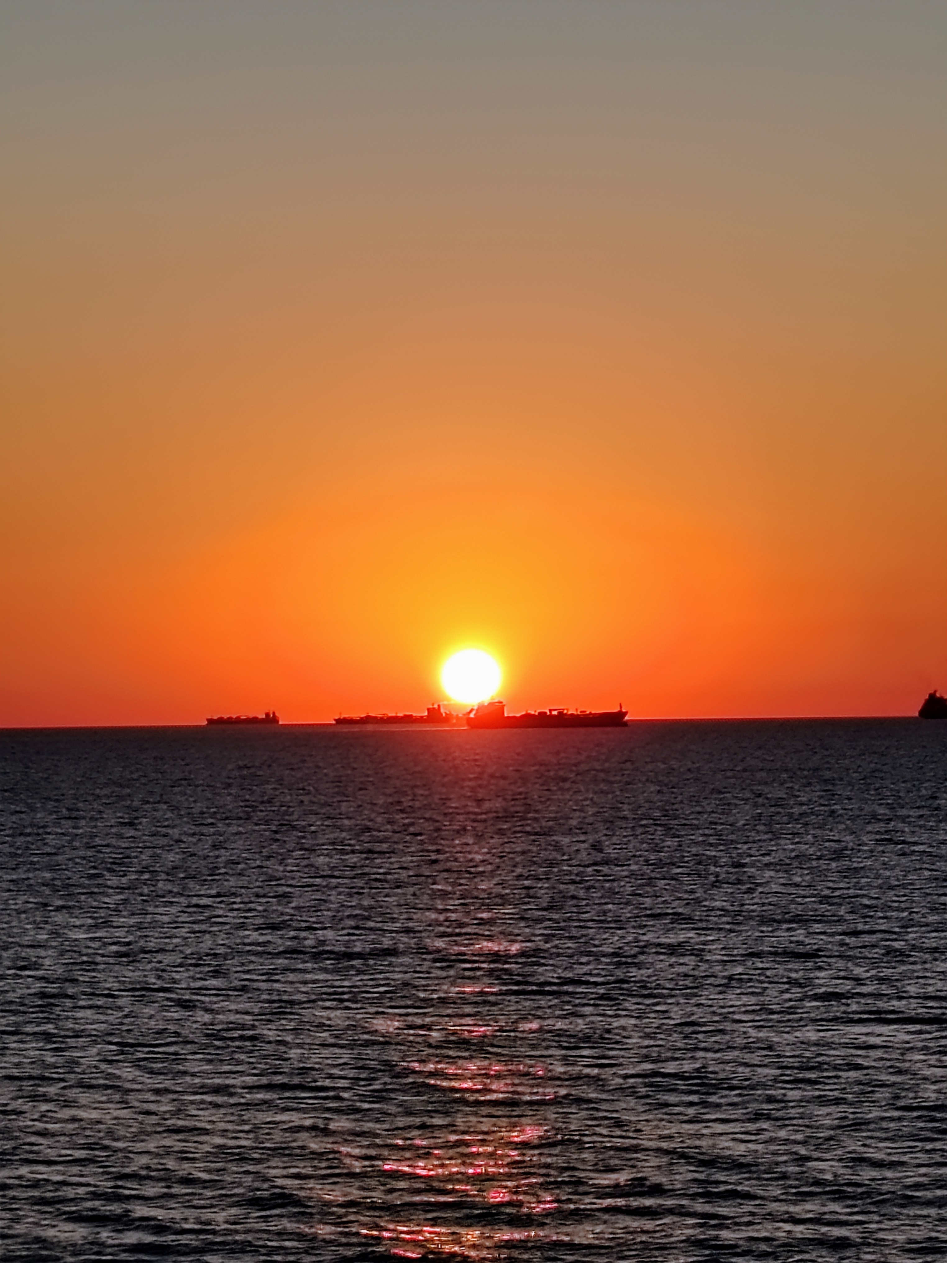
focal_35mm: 137
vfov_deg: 14.4
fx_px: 4997
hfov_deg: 10.8
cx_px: 474
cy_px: 632
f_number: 1.9
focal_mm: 6.12
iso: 50
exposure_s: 1/710
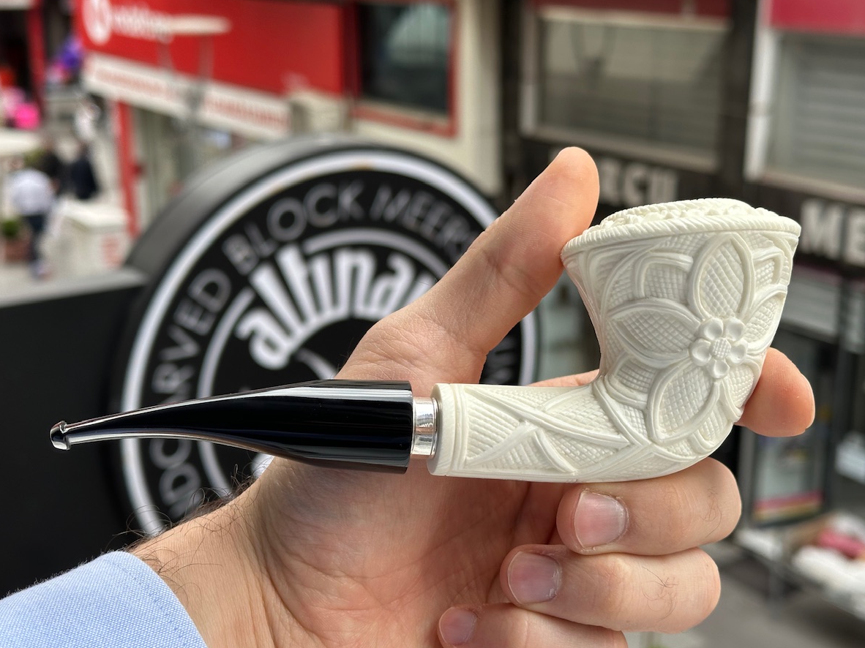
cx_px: 430
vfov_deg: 28.0
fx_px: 1299
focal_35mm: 52
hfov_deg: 36.8
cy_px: 329
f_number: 1.78
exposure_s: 1/894
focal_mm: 6.86
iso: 64
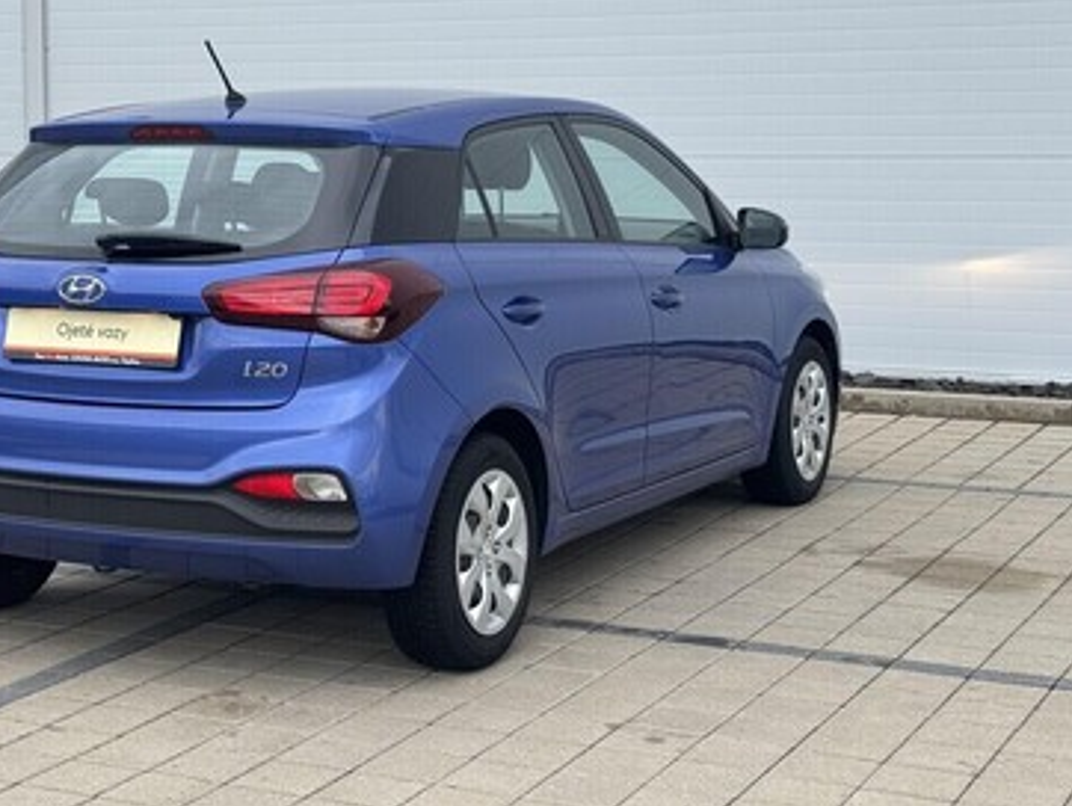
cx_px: 352
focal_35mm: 73
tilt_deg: -4.9
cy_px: 316
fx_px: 2262
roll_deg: +0.5
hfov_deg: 26.5
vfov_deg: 20.2
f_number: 1.78
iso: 64
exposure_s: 1/544
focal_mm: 6.76
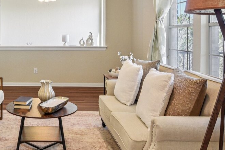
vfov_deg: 31.3
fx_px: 262
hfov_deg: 43.9
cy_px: 36
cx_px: 41
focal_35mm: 42
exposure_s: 1/15
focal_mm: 17
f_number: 8
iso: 800
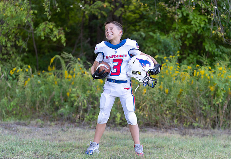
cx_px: 129
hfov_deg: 22.2
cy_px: 73
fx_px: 588
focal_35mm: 91
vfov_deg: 15.4
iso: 250
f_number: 2.8
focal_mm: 80
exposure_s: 1/320
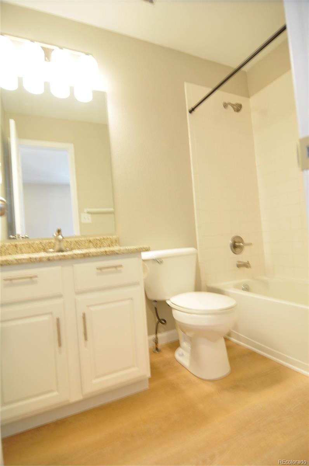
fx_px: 233
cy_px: 233
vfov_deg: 90.1
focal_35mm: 18
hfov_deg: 67.2
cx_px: 154
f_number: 4
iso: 200
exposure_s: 1/8
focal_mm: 12
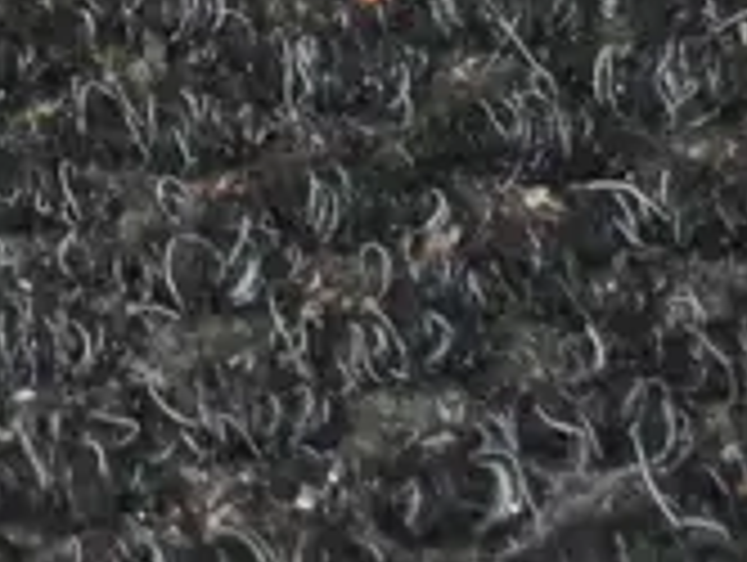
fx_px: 5857
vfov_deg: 5.2
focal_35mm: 271
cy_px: -1088
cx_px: -1350
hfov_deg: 6.7
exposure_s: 1/60
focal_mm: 22
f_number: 4.7
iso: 1250
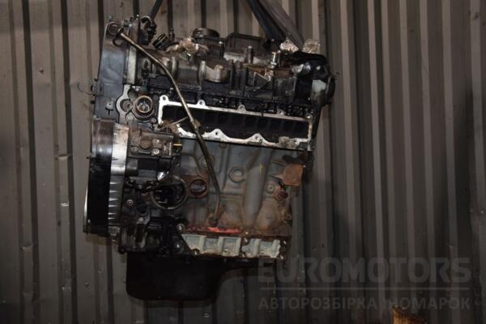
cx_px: 243
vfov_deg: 35.5
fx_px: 506
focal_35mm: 38
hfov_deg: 51.3
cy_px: 162
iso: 800
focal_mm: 25
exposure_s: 1/60
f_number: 5
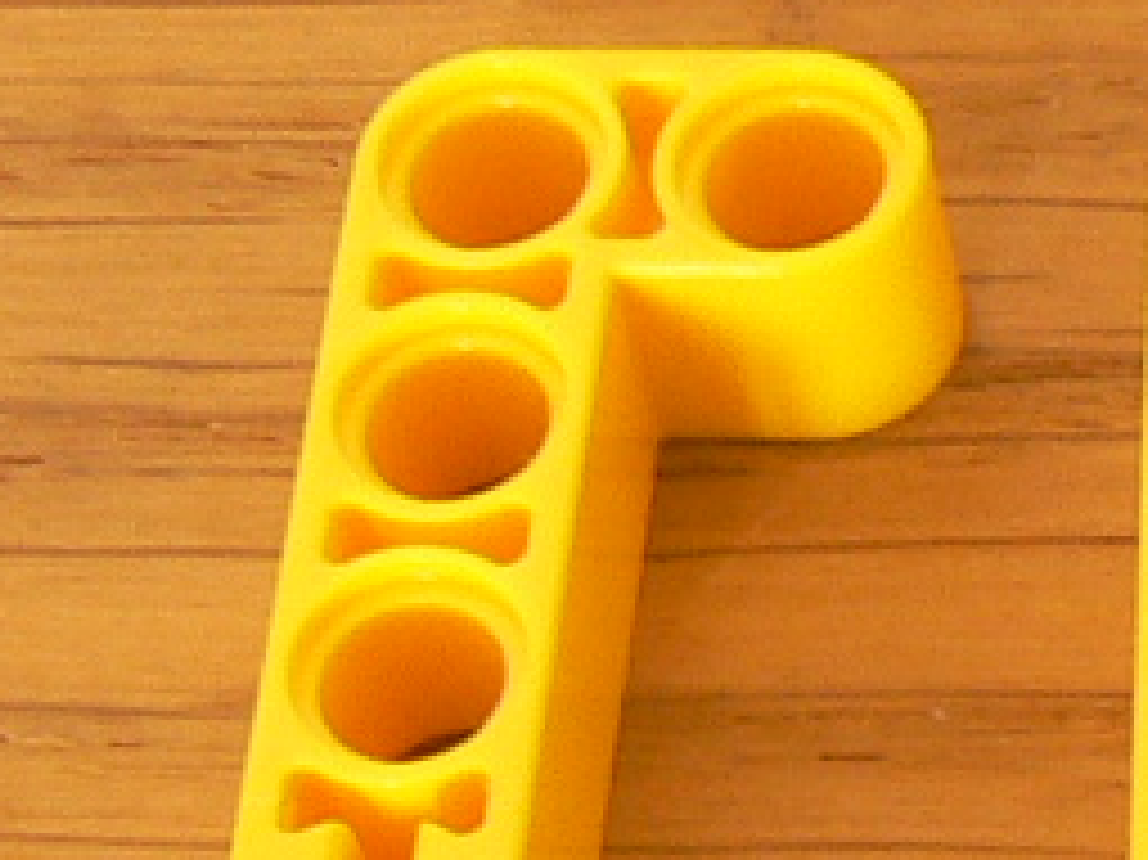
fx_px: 6331
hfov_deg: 9.7
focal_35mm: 191
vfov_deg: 7.8
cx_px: 2188
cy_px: 725
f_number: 4.5
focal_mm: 6
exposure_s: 1/1.6
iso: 100
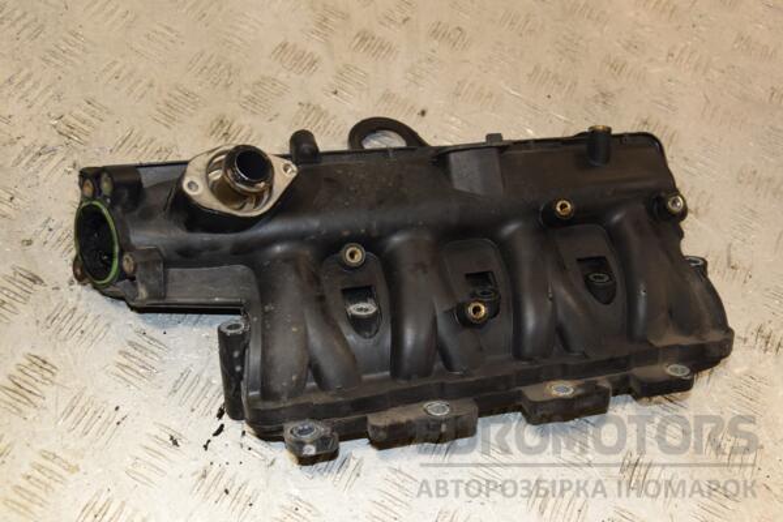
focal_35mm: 45
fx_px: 979
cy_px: 261
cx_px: 392
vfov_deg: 29.9
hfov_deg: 43.6
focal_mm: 30
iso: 800
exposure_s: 1/200
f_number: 5.6
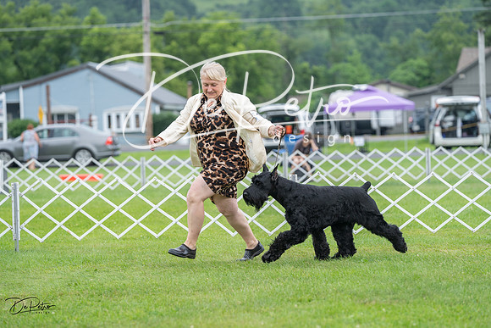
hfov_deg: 13.7
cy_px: 164
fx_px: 2046
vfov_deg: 9.2
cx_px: 246
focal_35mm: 150
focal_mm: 150
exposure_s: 1/800
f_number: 4
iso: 400
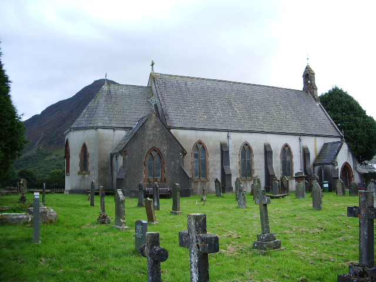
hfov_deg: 52.6
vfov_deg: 40.7
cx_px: 188
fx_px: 380
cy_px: 141
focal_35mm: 35
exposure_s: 1/100
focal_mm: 5.8
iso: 100
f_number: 2.6
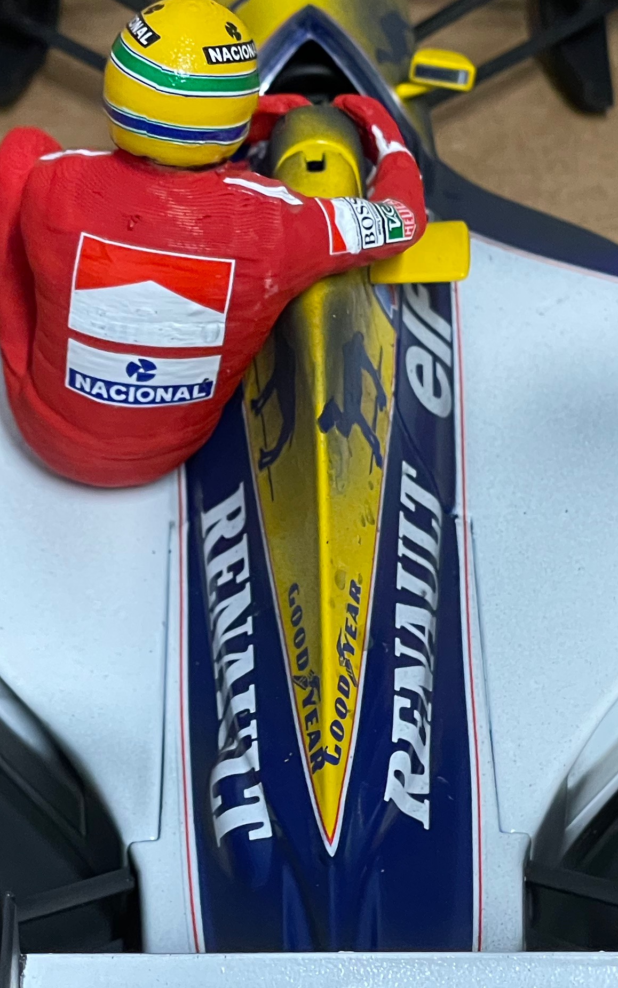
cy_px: 528
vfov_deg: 17.4
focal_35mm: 120
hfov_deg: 10.9
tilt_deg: -45.4
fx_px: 3233
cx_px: 379
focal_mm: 6
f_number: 2
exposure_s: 1/50
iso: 320
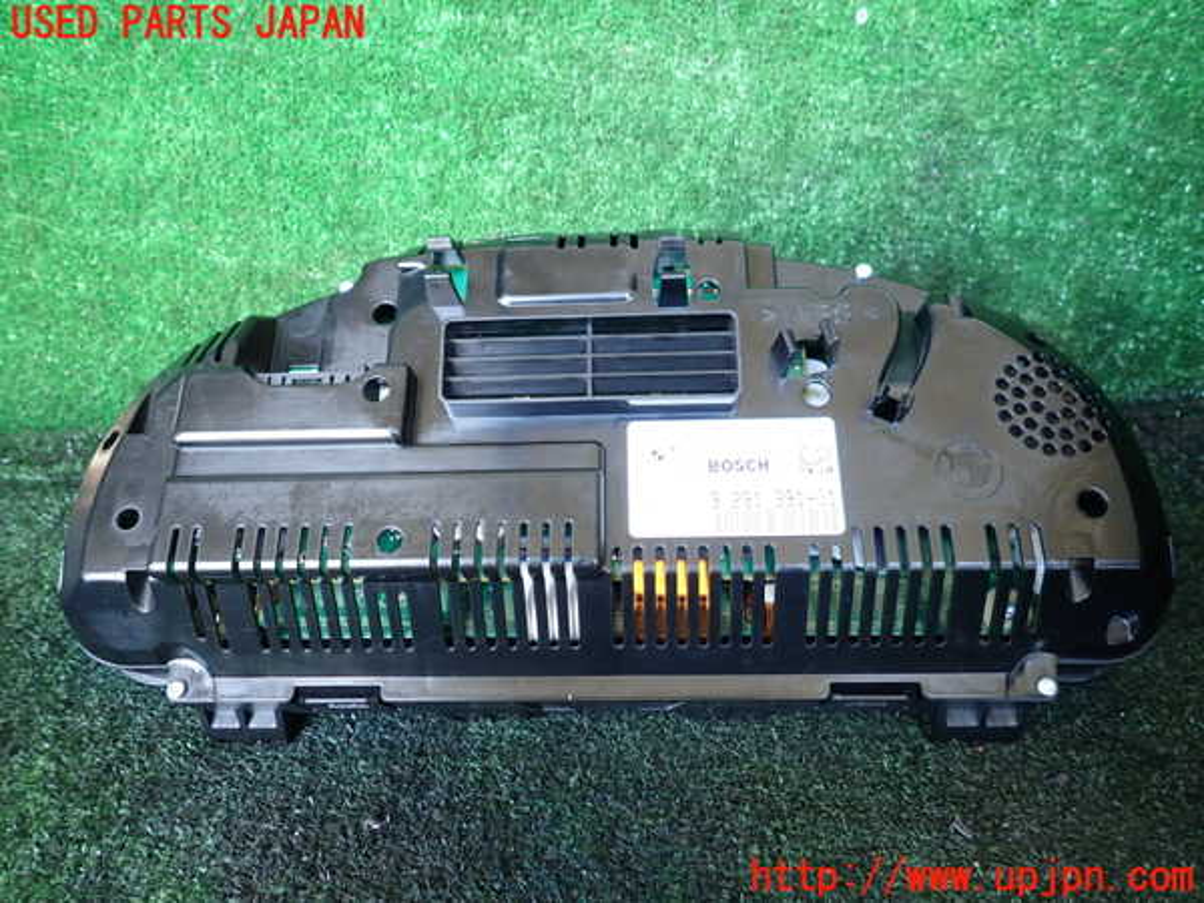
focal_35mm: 25
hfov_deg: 69.4
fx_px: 870
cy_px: 452
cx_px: 602
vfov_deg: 54.9
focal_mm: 4.5
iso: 200
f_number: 2
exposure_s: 1/30
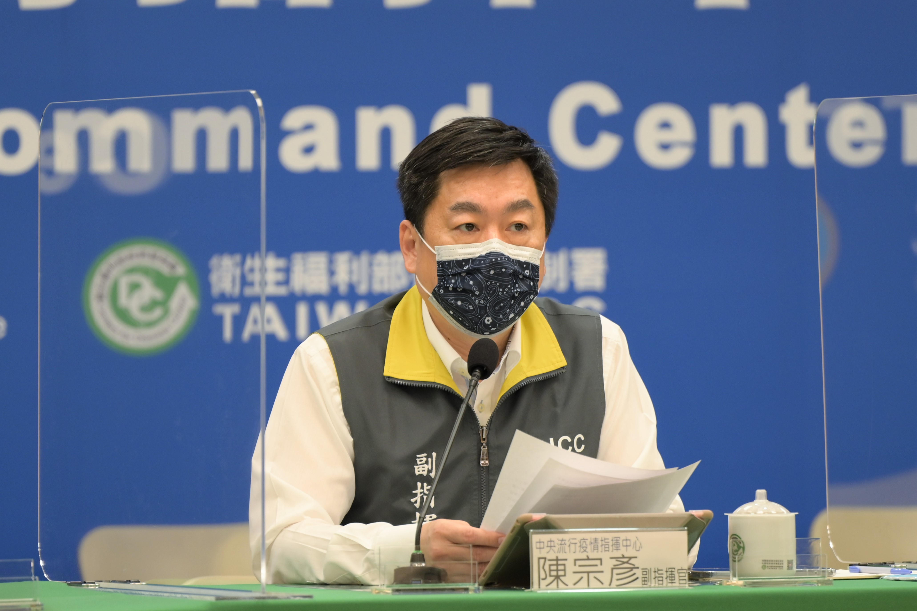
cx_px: 458
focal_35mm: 190
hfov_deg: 10.8
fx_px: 4840
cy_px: 306
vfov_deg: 7.2
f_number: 2.8
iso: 450
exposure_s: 1/125
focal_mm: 190
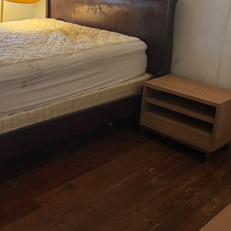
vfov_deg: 35.1
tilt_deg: -16.3
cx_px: 7
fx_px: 355
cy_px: 51
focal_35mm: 47
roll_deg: -1.0
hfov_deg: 33.4
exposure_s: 1/60
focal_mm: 6.76
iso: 320
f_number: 1.78
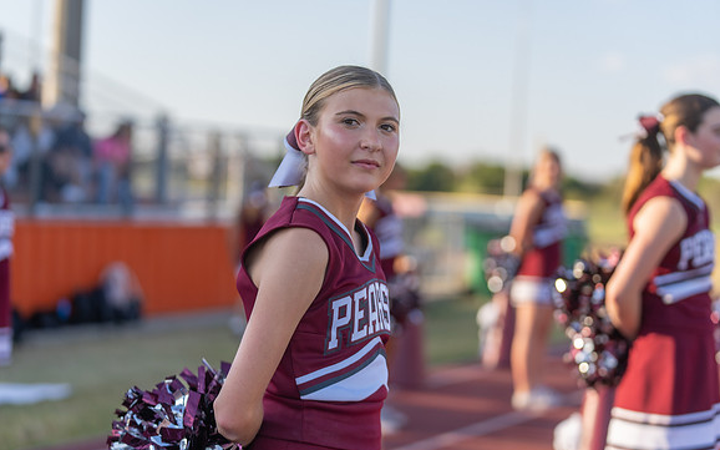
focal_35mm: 89
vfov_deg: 14.7
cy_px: 231
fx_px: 1746
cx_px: 360
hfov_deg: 23.3
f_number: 2.8
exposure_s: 1/1000
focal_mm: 87
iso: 100
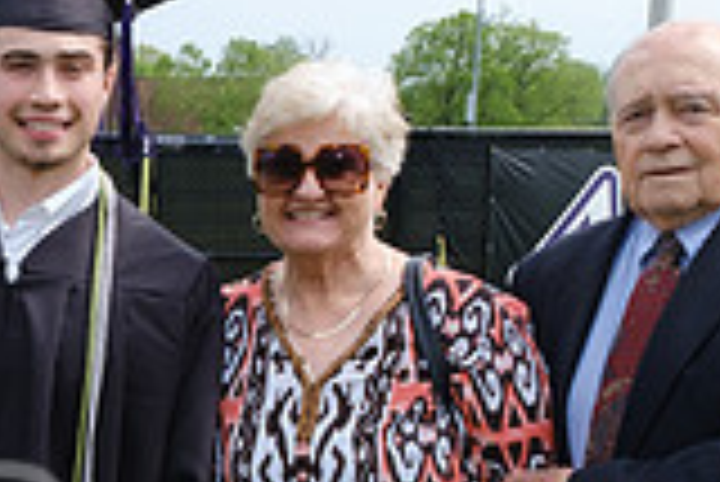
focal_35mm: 99
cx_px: -219
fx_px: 1982
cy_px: 564
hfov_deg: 19.0
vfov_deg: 13.5
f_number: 10
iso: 400
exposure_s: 1/250
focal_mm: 16
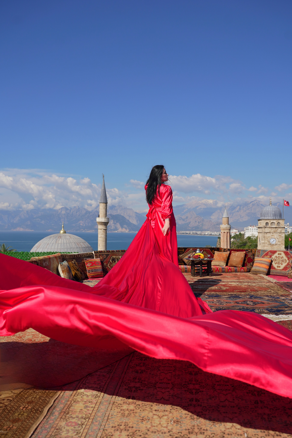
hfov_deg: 46.4
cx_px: 146
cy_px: 219
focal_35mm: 28
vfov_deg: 65.5
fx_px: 341
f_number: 4.5
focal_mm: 28
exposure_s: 1/1600
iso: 100
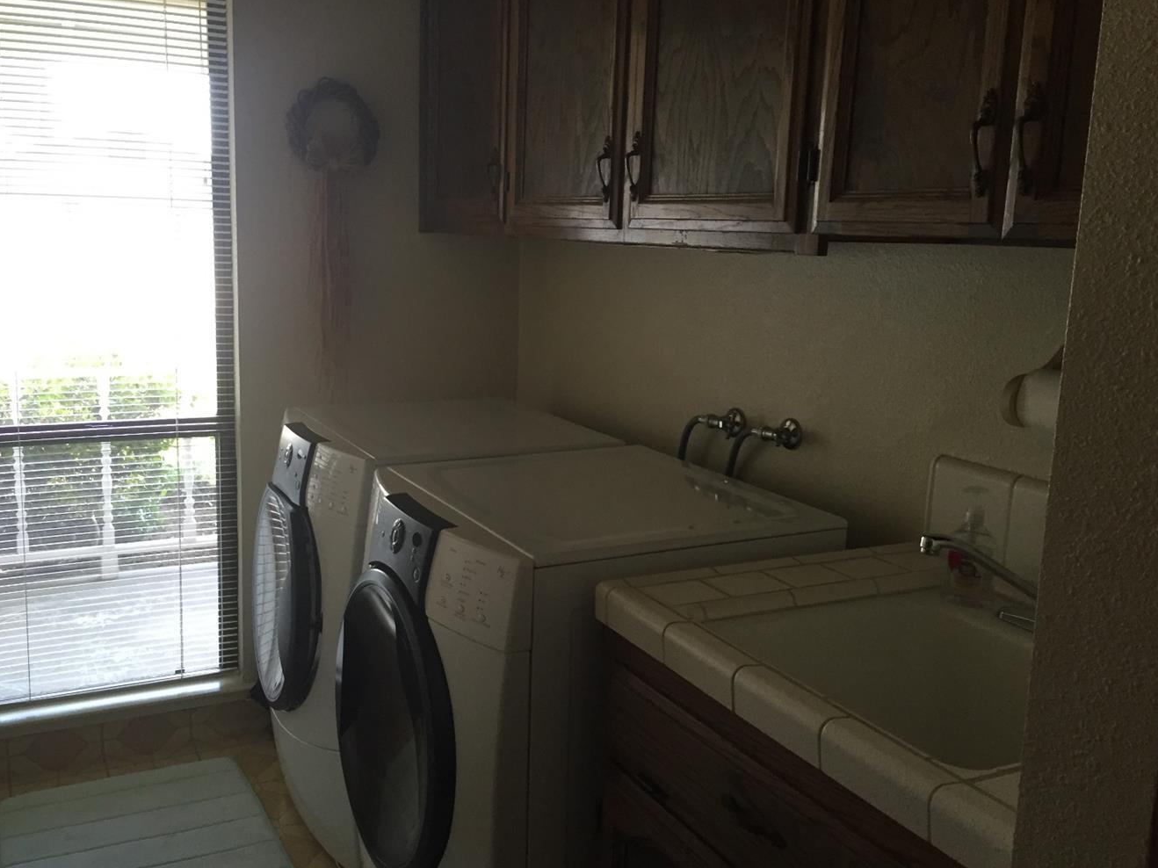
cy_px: 420
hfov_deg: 55.3
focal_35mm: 33
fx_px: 1104
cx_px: 531
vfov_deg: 42.9
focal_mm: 4.15
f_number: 2.2
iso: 50
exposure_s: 1/30
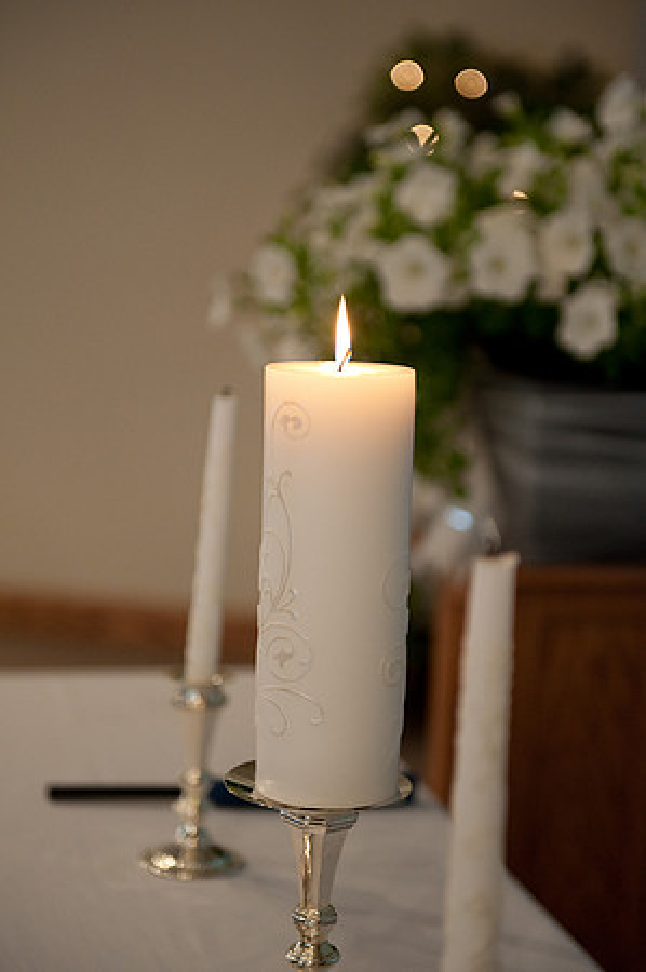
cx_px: 323
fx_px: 1888
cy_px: 486
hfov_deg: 19.4
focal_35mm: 70
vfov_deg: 28.9
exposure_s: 1/125
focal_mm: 70
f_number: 2.8
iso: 1600
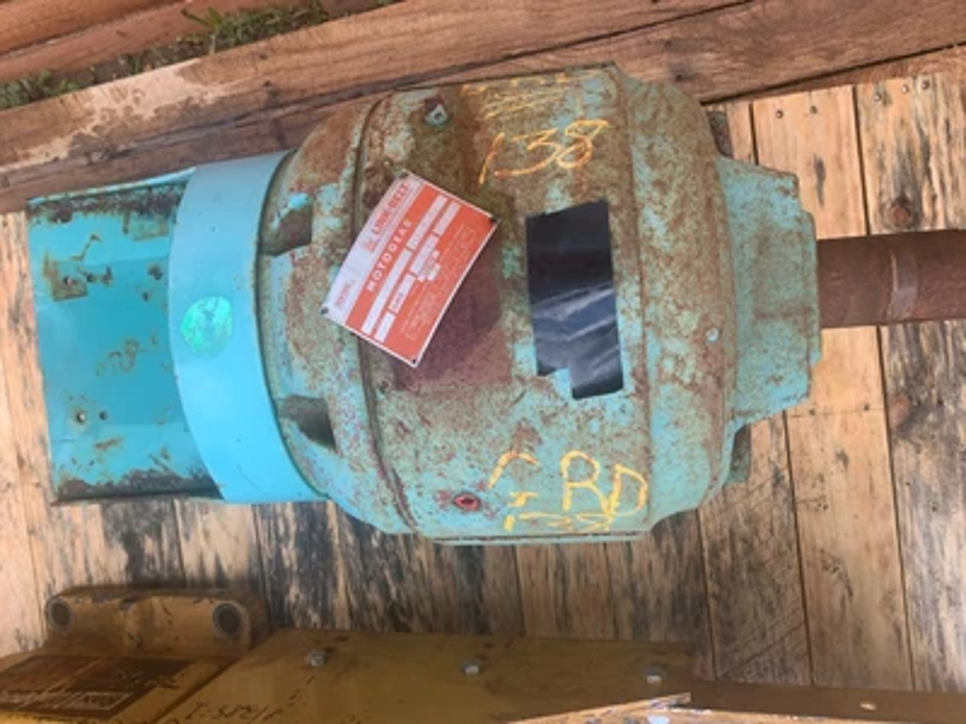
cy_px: 362
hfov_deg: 67.3
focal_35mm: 26
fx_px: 726
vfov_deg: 53.1
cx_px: 483
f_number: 1.8
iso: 25
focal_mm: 4.25
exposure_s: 1/349
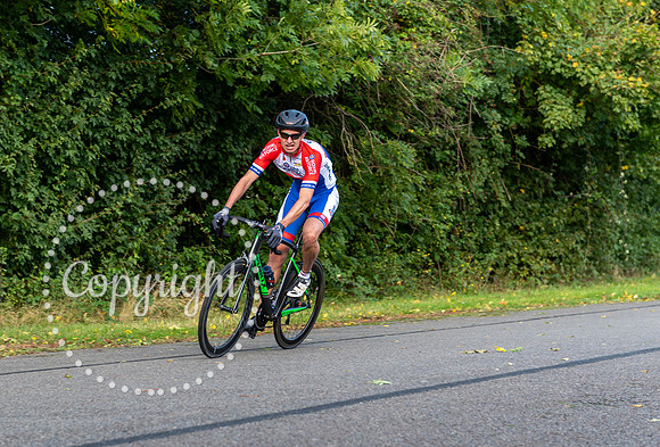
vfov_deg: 16.2
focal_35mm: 85
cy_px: 188
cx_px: 270
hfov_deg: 23.8
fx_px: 1566
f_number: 3.5
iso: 200
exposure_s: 1/320
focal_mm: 66
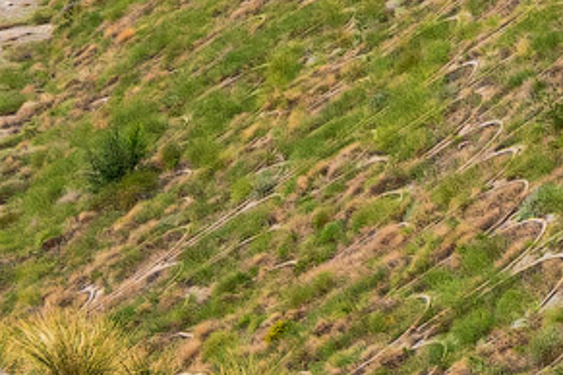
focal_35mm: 225
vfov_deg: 5.9
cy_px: -431
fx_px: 3512
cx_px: 1374
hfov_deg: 8.4
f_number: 8
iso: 200
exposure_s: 1/800
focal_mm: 29
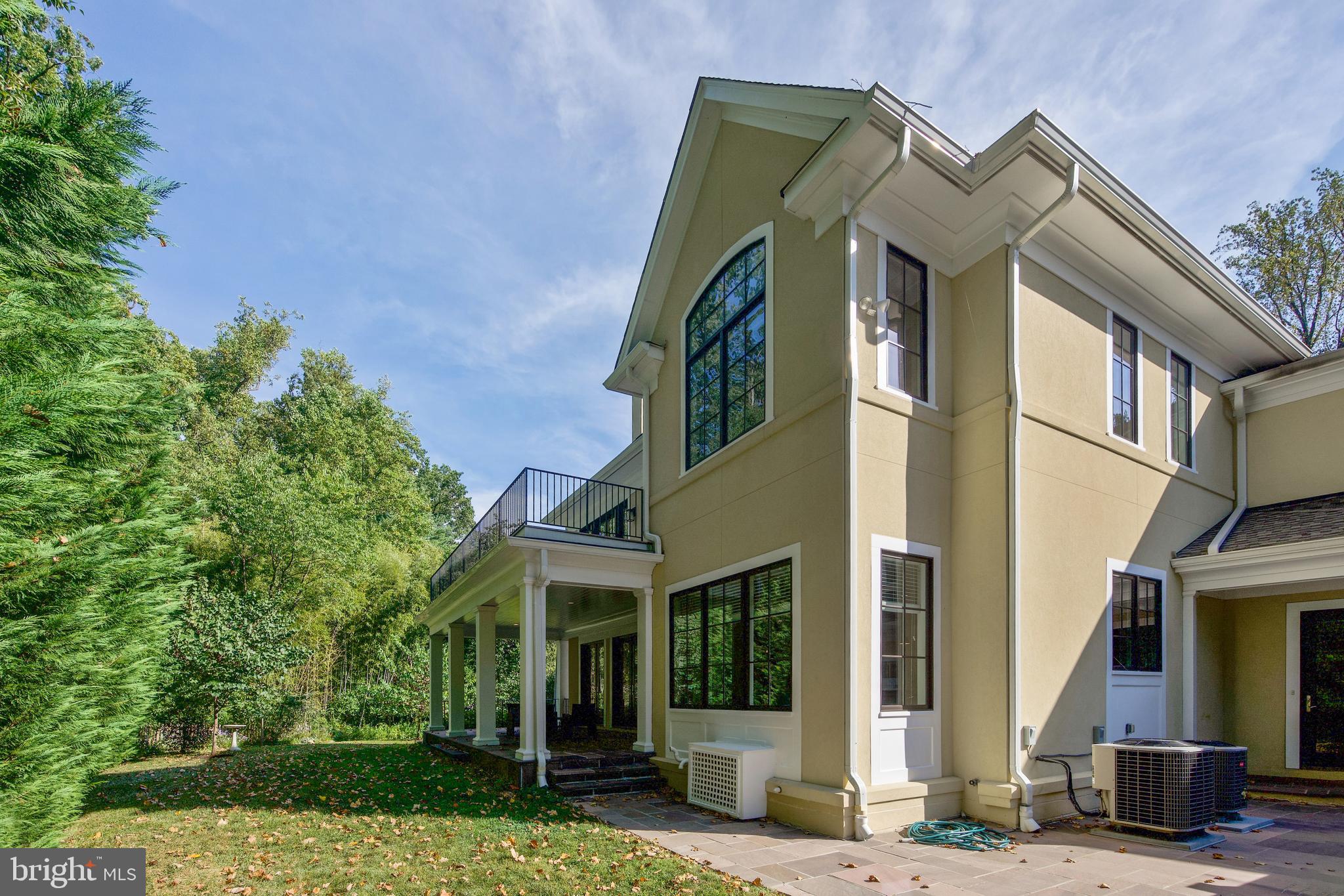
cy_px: 448
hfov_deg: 102.3
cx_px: 672
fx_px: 541
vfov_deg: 79.2
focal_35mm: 14
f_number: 8
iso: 200
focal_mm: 14.5
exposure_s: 1/640
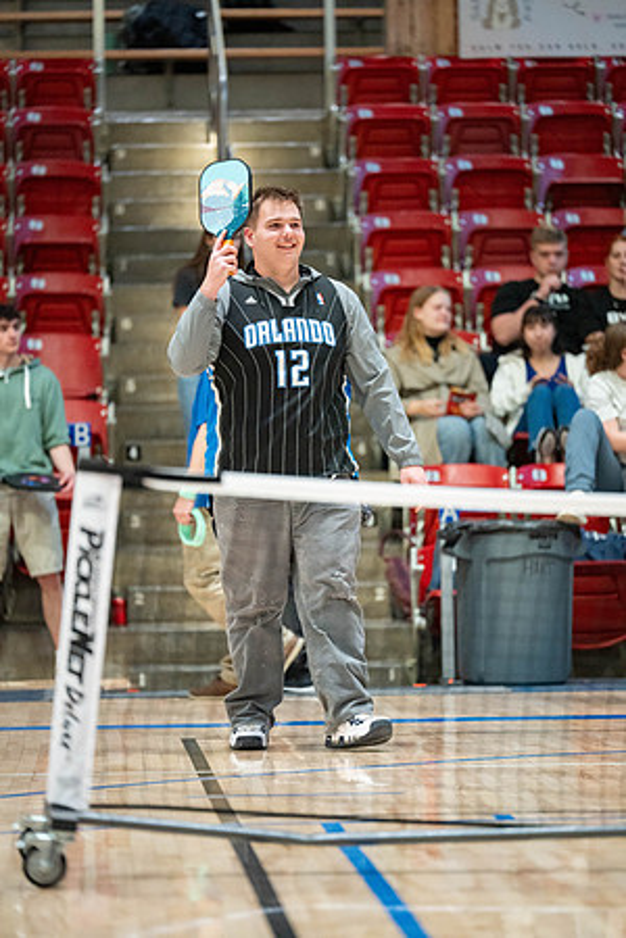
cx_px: 313
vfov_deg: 10.3
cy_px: 469
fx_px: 5216
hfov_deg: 6.9
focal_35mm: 200
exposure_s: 1/320
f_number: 2.8
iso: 3200
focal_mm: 200
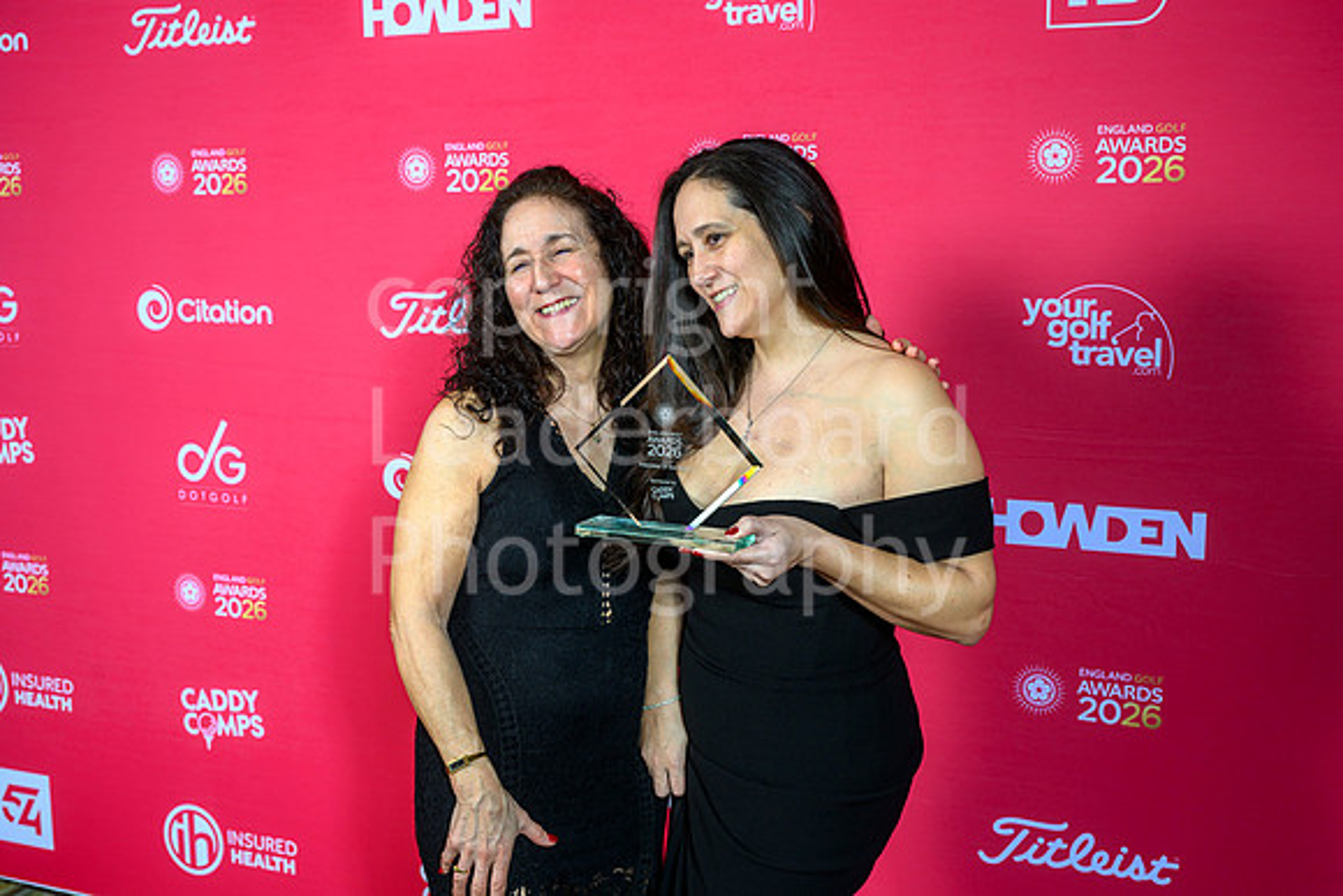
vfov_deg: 32.6
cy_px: 448
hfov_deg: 47.4
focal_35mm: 41
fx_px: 1530
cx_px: 672
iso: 250
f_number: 5.6
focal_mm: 41
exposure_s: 1/125
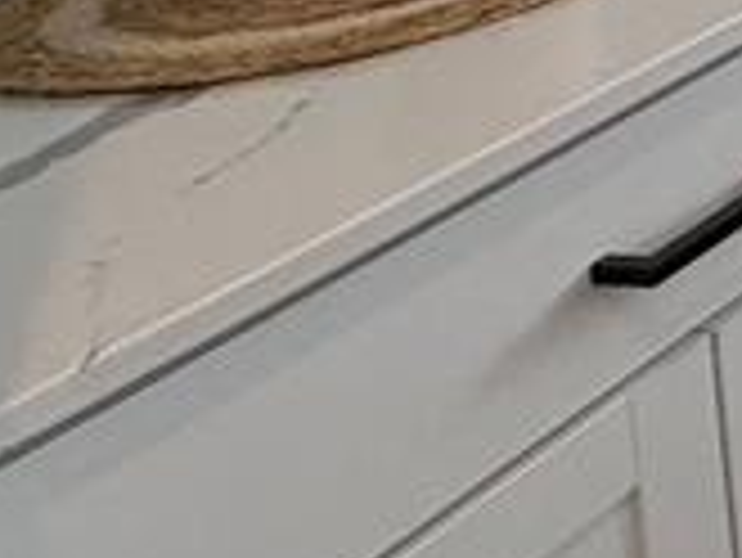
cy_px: -531
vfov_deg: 14.4
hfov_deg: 12.6
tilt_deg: -6.7
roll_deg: -1.6
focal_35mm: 87
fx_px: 1866
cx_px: 2064
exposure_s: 1/120
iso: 100
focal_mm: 2.22
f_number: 2.2
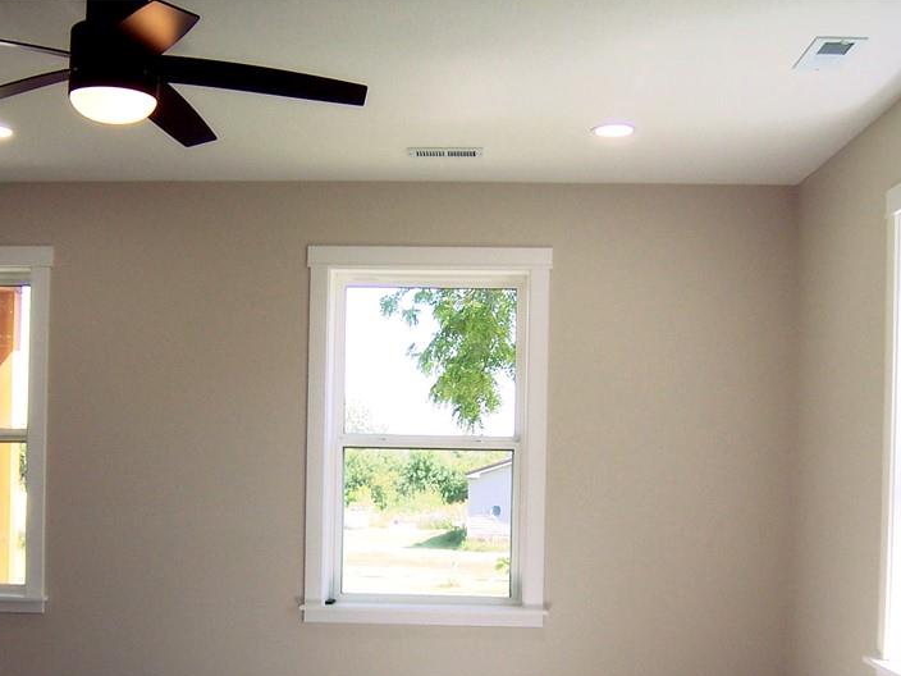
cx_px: 369
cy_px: 485
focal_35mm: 48
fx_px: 1249
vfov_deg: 29.9
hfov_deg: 39.5
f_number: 3.4
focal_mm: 5.5
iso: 80
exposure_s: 1/90
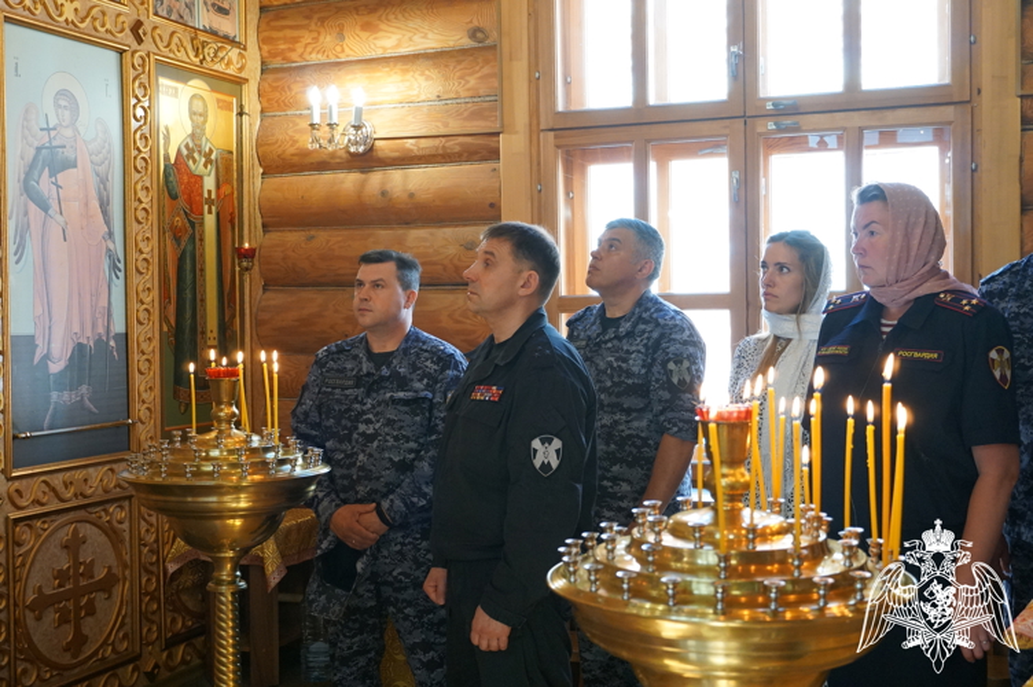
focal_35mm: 48
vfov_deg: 28.0
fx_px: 1376
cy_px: 344
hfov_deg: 41.1
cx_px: 516
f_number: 4.5
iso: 2500
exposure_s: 1/160
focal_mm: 32
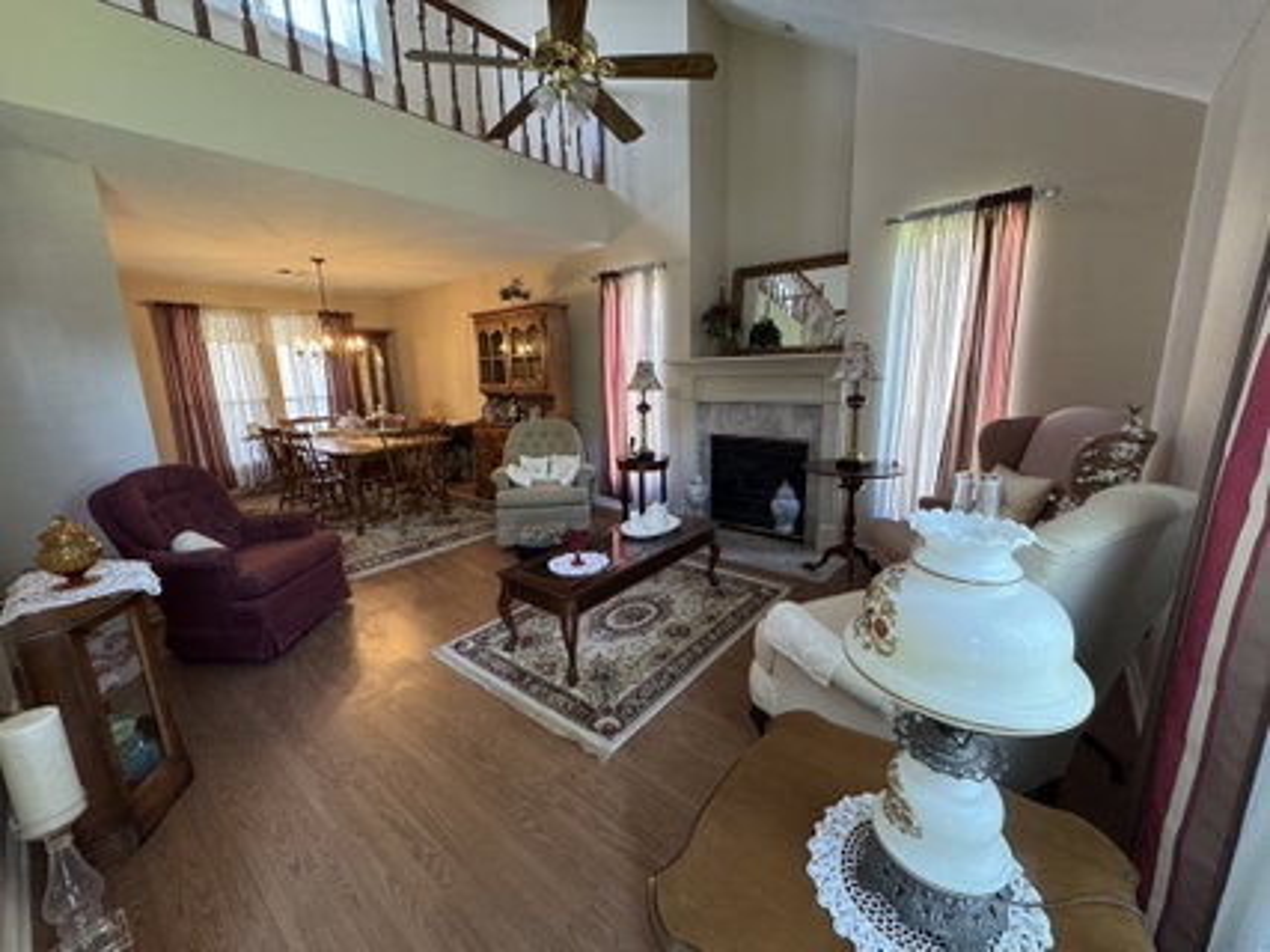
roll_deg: +1.7
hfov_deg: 102.1
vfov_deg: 85.6
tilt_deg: -12.3
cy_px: 476
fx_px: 513
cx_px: 635
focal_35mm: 14
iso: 500
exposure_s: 1/60
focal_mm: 2.22
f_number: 2.2
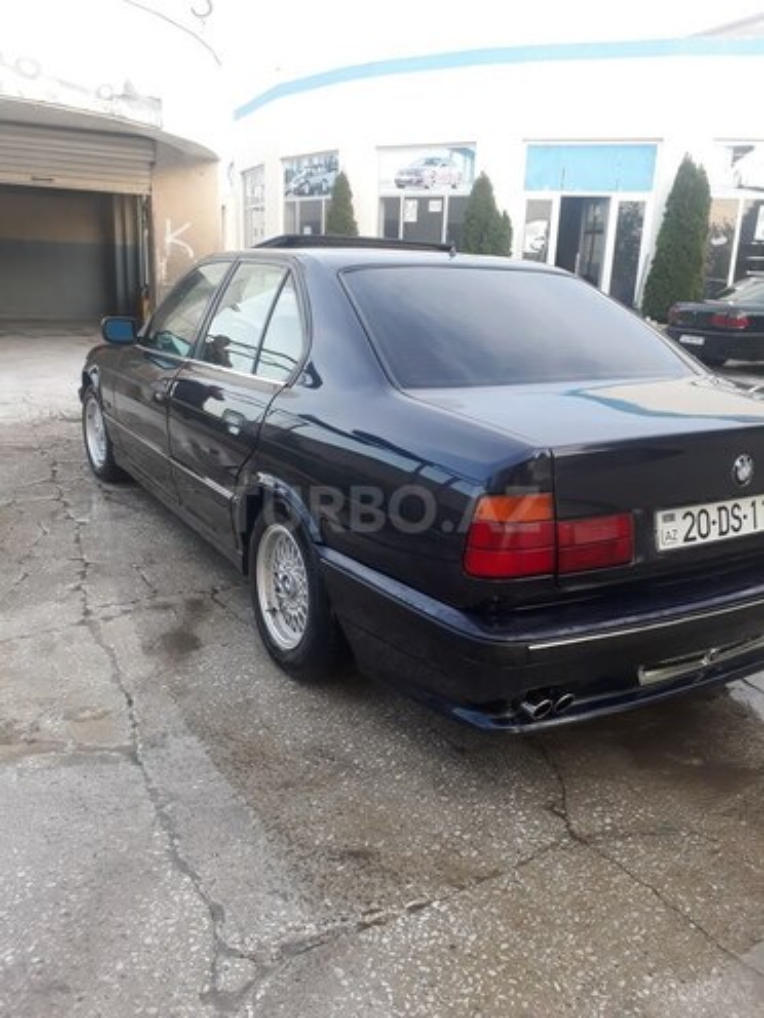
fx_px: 795
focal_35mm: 27
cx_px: 382
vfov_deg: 65.3
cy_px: 509
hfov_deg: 51.4
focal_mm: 3.6
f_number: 1.9
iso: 64
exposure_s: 1/100
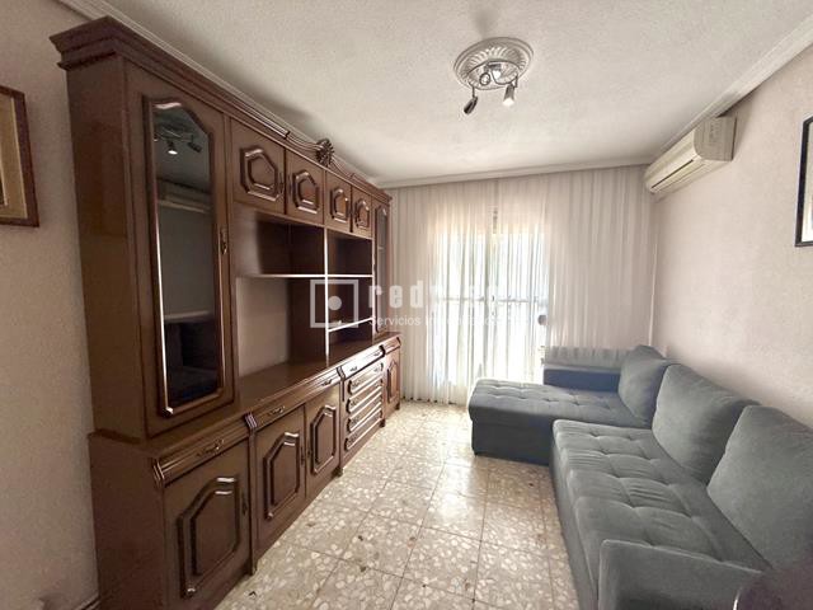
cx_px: 406
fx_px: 329
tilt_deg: -3.0
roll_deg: +0.5
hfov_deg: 102.1
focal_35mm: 14
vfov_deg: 85.7
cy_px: 305
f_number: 2.2
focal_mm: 2.22
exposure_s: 1/199
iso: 64
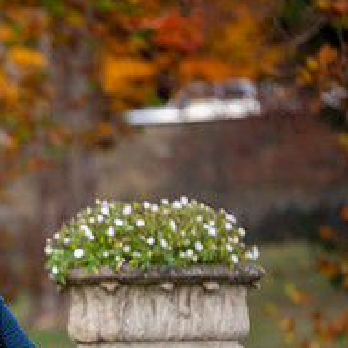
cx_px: -116
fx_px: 6199
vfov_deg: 3.2
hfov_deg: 3.2
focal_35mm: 545
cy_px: 342
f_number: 3.2
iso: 400
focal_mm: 200
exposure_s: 1/500
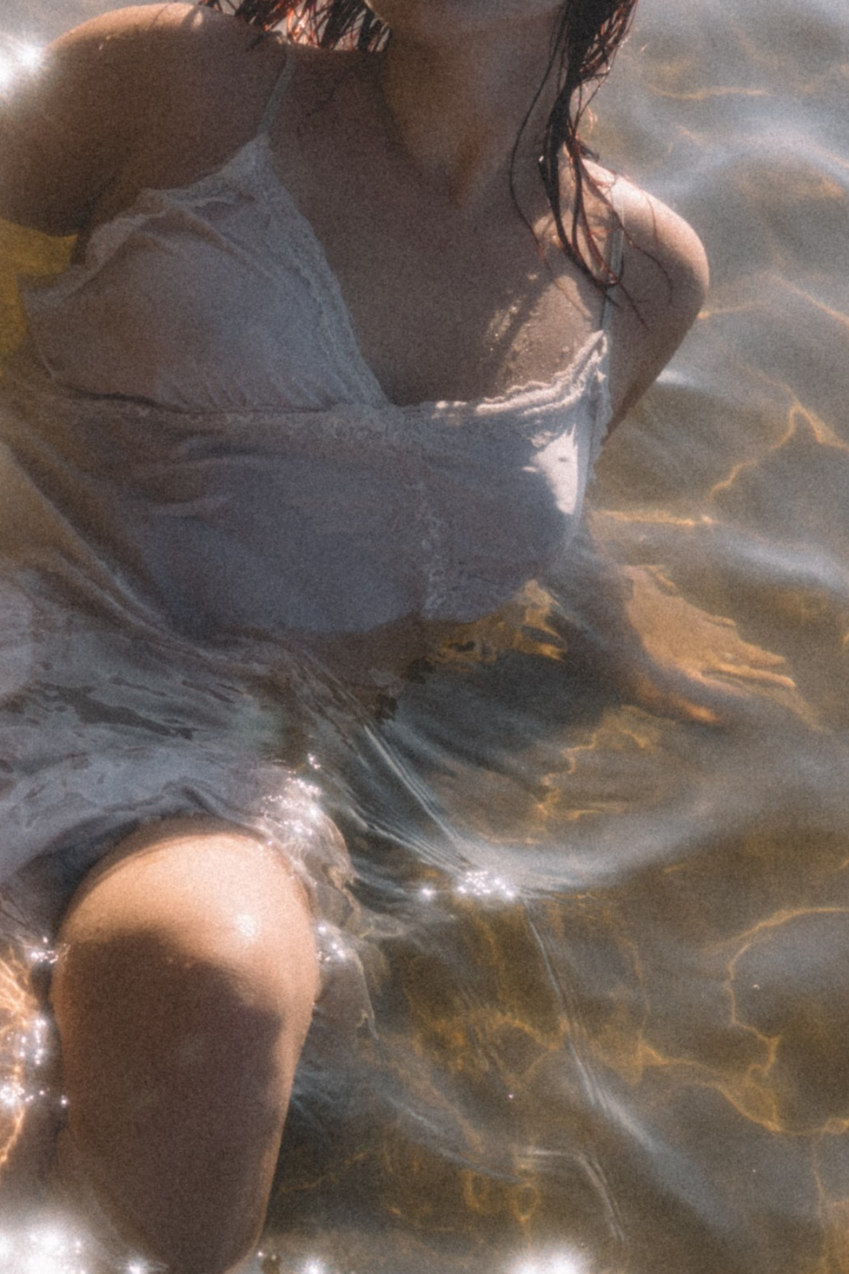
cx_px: 67
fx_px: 3892
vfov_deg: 18.6
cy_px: 764
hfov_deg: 12.3
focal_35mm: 110
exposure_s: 1/800
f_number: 5
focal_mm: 28
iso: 100
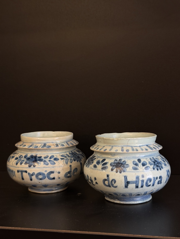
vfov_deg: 39.7
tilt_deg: -4.4
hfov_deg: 30.3
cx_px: 90
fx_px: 333
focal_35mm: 48
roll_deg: -0.3
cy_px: 120
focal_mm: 6.76
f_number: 1.78
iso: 100
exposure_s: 1/50
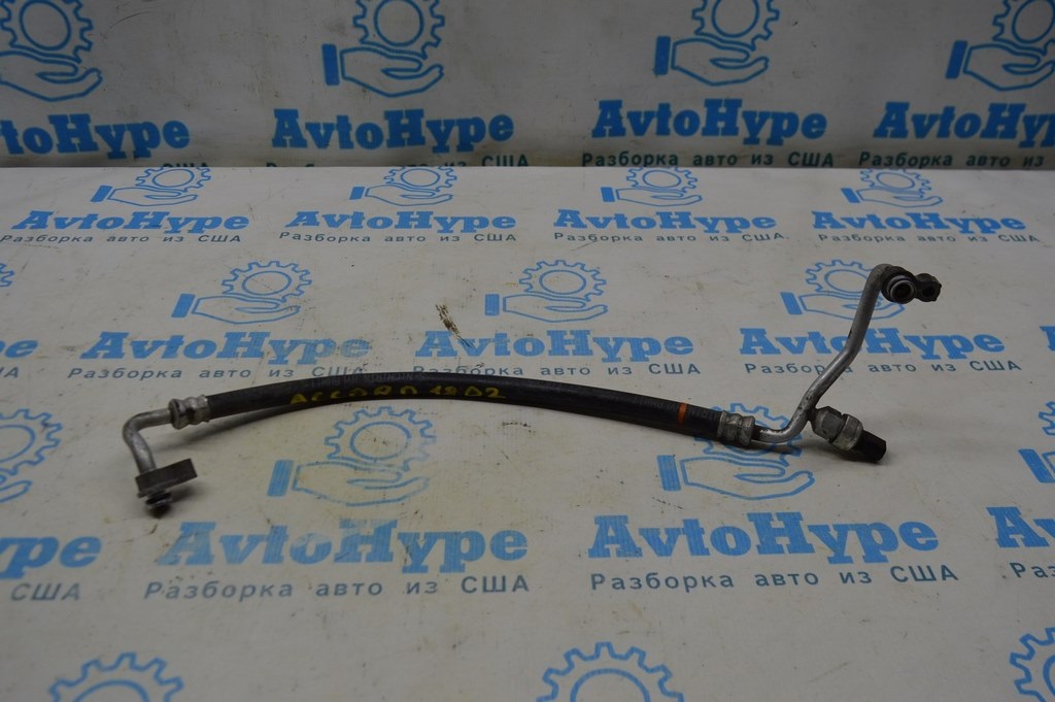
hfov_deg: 57.3
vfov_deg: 39.9
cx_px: 528
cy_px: 351
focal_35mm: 33
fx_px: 966
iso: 220
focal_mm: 22
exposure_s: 1/60
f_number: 5.6
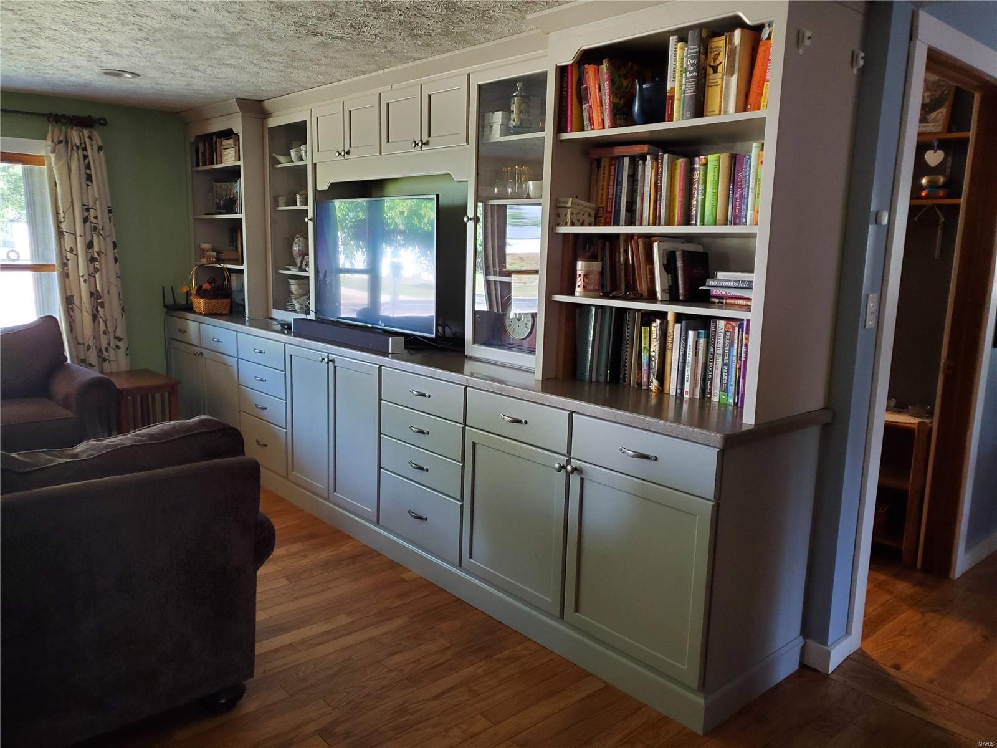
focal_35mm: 26
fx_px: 749
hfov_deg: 67.3
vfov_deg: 53.1
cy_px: 374
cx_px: 498
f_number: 1.5
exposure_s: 1/39
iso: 200
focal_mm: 4.3
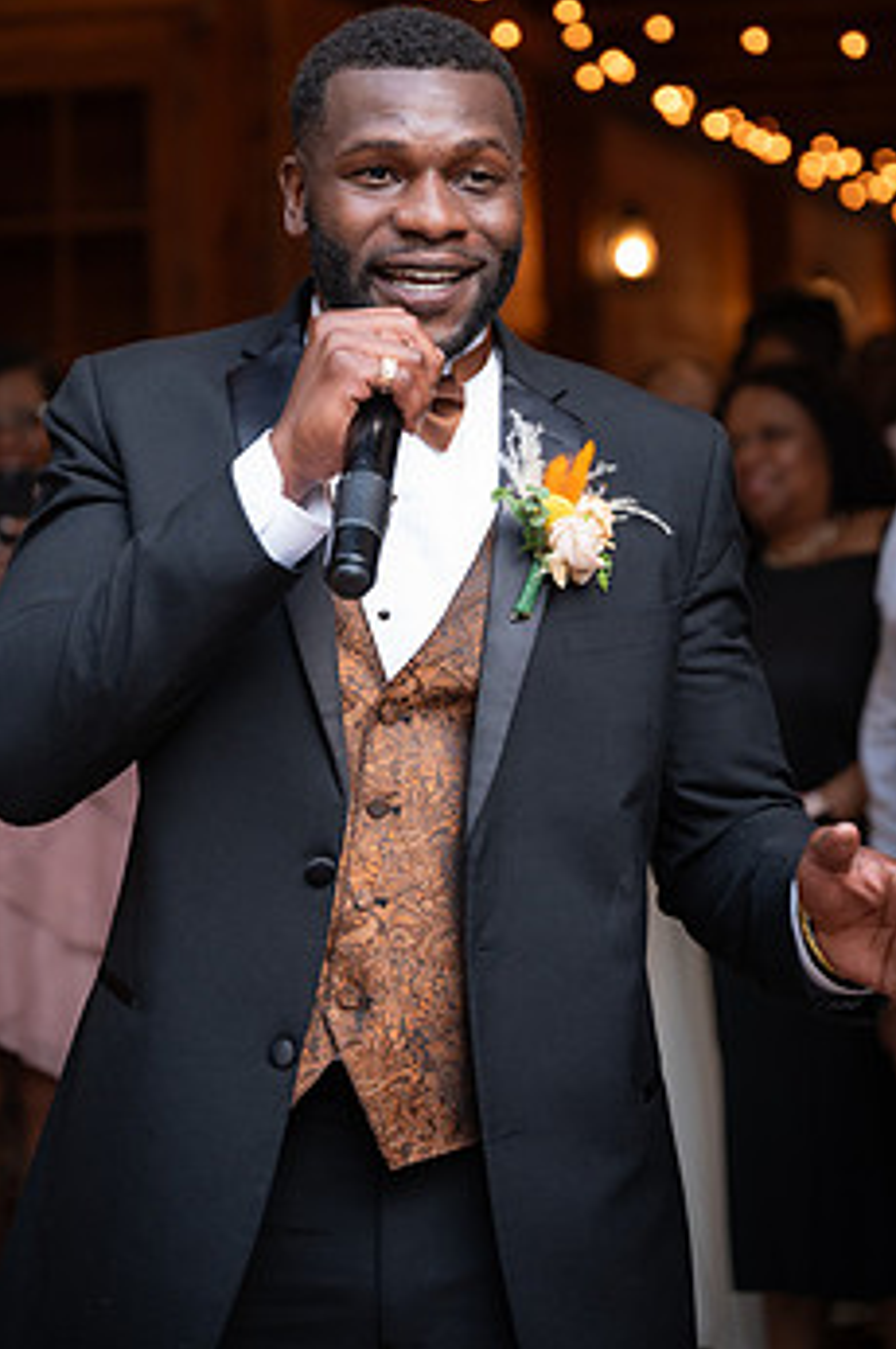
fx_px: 3404
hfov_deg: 15.0
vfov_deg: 22.3
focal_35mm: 91
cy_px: 483
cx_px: 450
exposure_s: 1/250
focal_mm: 70
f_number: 2.8
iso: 800
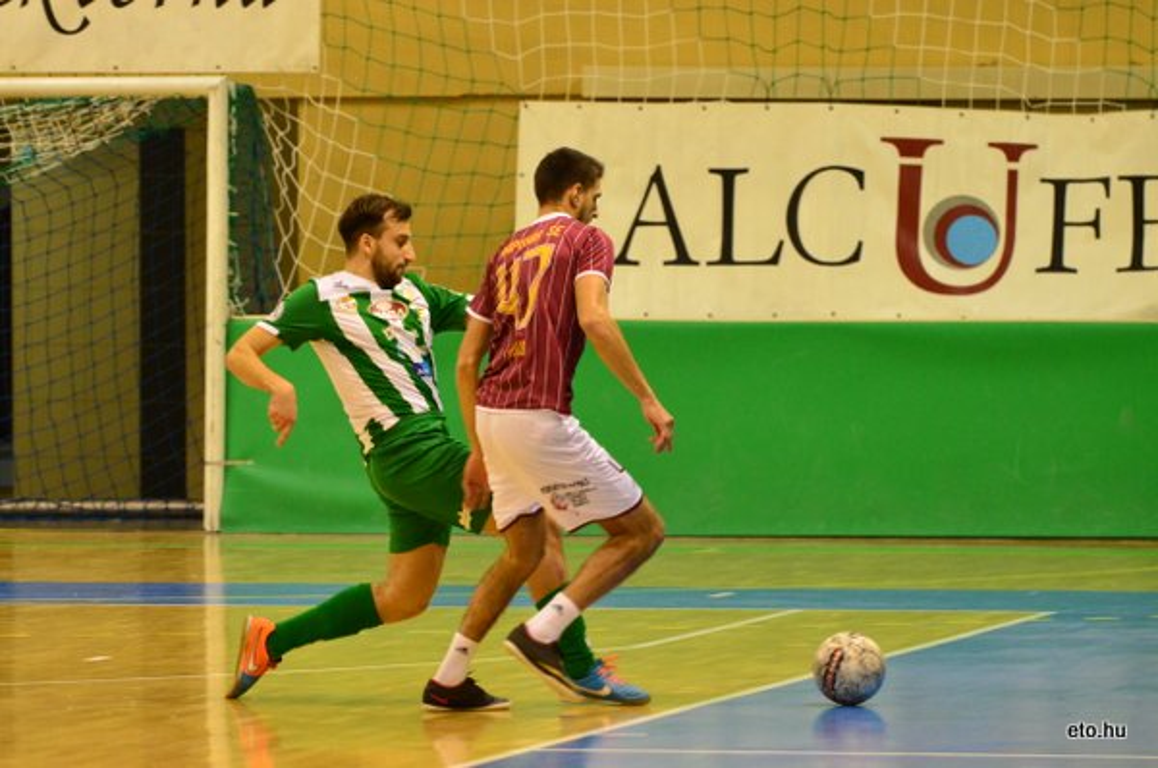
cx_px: 579
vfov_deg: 4.7
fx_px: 9394
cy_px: 384
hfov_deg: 7.1
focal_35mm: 292
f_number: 5.3
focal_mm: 195
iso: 4000
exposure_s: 1/400
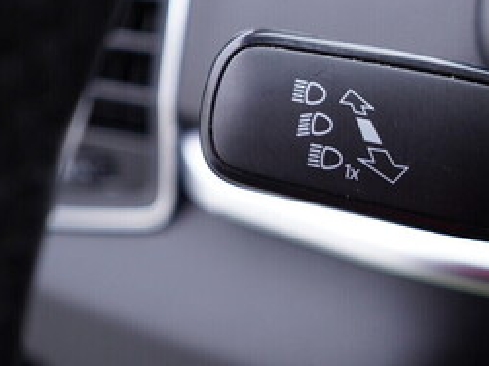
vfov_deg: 19.3
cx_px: 421
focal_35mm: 76
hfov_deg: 25.0
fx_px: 1073
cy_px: 131
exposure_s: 1/40
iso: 160
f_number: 2.8
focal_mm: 24
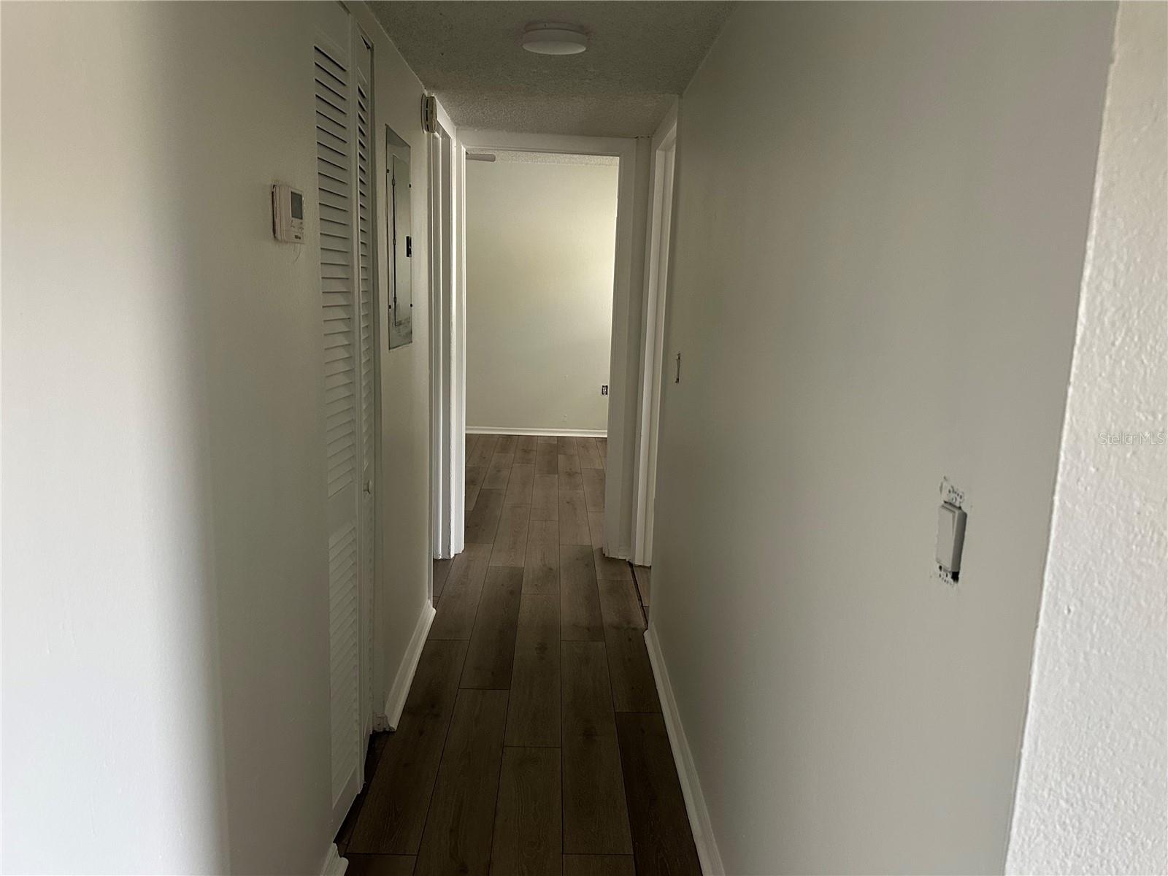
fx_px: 810
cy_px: 438
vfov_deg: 56.8
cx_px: 584
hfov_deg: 71.6
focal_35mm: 24
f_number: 1.78
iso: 400
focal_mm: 6.86
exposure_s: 1/60
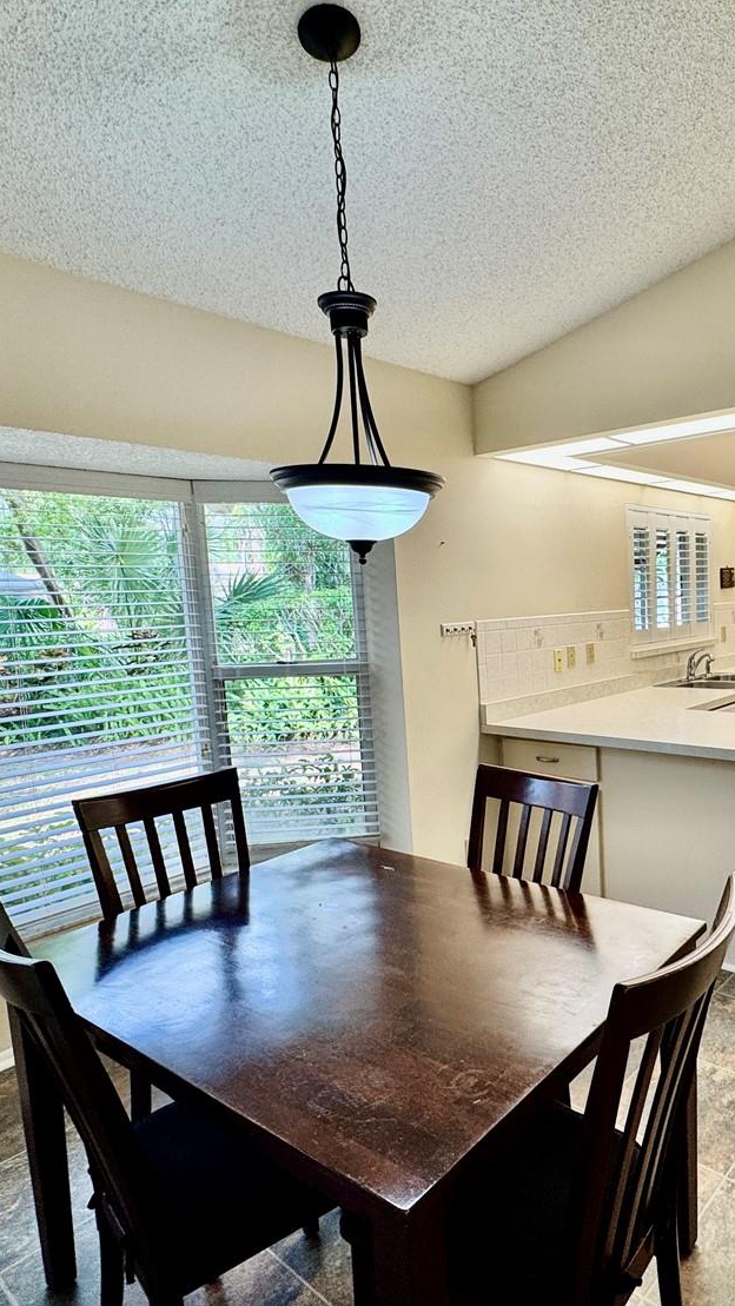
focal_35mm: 22
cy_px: 681
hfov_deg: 49.6
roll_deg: +1.9
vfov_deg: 81.2
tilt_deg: -6.9
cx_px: 544
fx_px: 762
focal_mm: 2.22
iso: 64
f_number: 2.2
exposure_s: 1/120
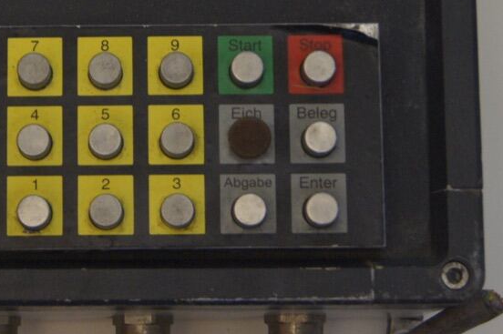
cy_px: 1
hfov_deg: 15.3
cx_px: 136
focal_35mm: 133
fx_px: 1860
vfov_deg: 10.2
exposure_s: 1/20
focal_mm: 35
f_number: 5
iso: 1600
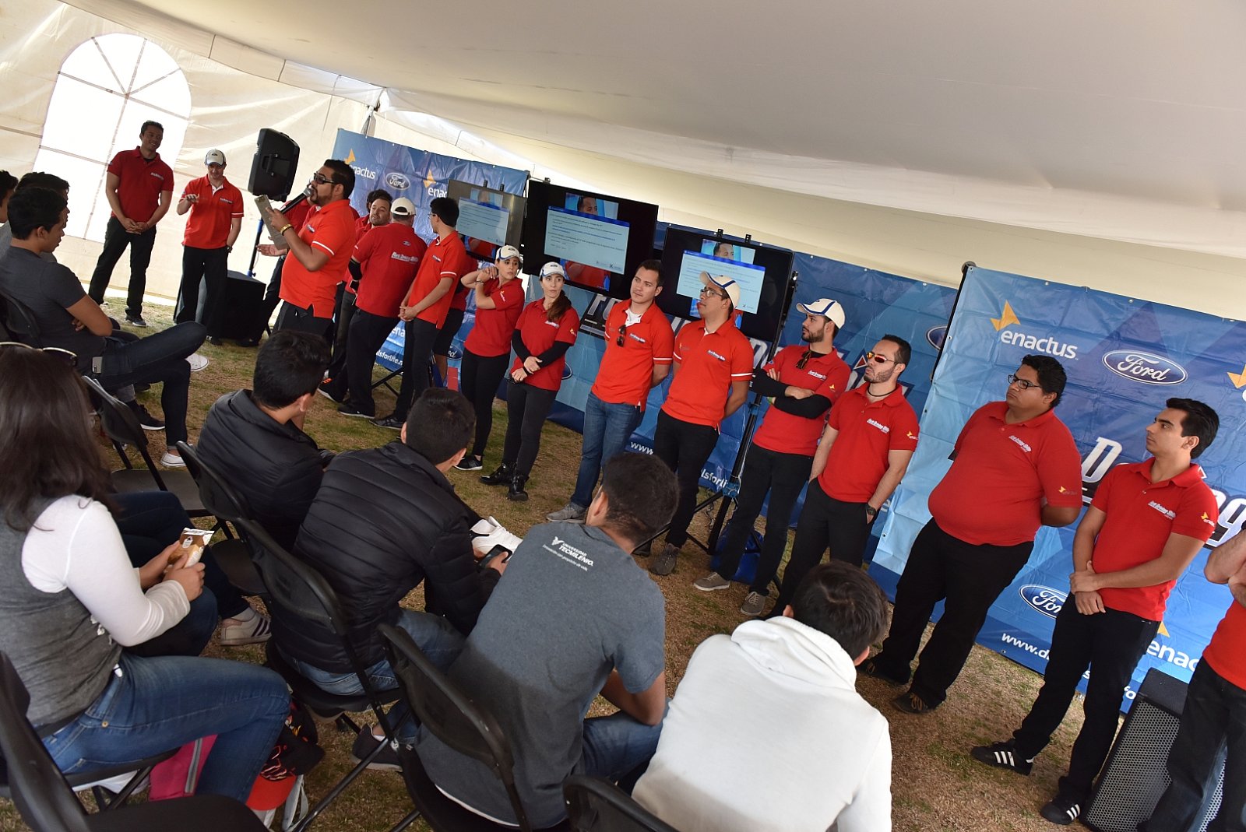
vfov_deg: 53.2
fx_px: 831
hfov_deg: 73.7
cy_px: 416
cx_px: 623
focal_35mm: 24
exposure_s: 1/200
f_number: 5
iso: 1000
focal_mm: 24
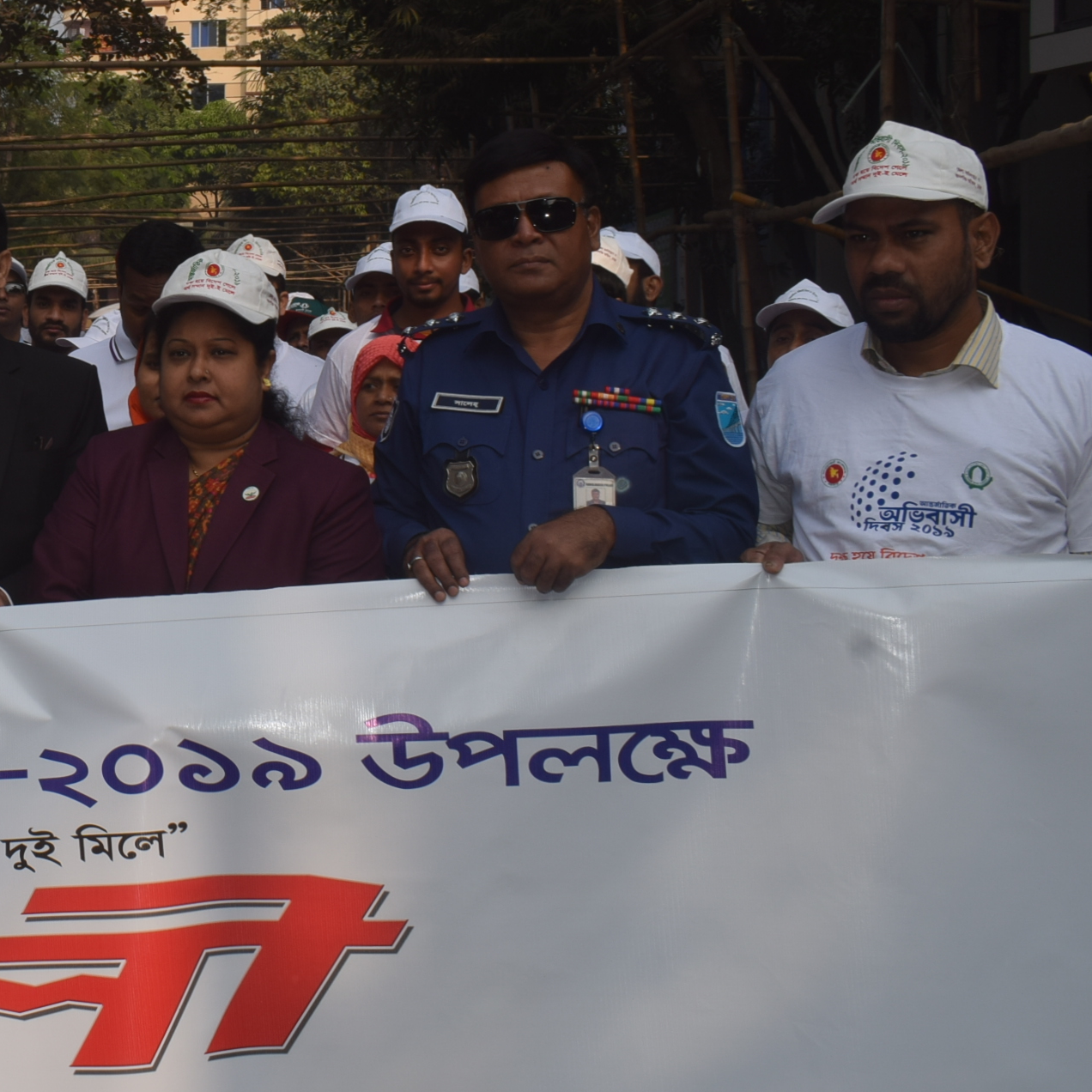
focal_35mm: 54
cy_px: 341
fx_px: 1927
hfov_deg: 28.9
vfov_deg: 31.3
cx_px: -78
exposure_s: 1/200
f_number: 13
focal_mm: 18
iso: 100
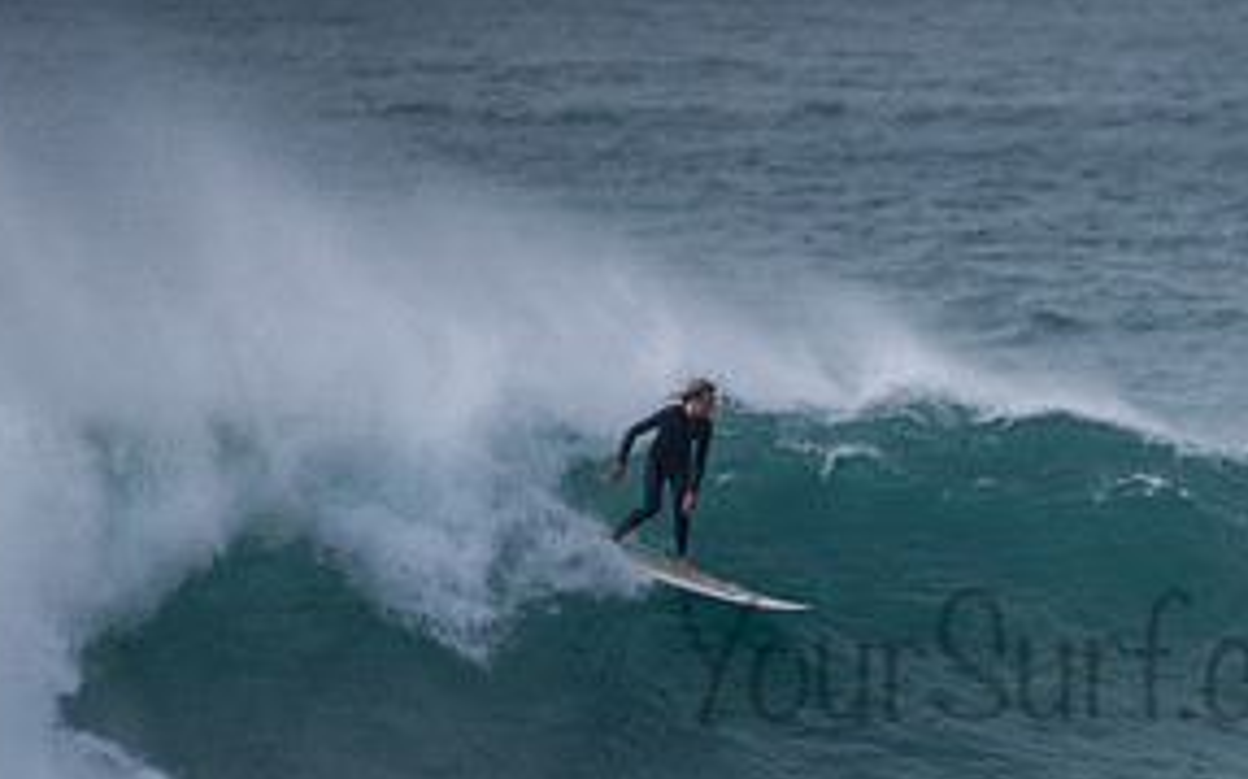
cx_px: 1126
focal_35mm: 1109
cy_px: 620
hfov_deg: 1.9
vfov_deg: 1.2
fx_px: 37697
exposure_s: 1/1000
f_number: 5.6
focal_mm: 500
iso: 100
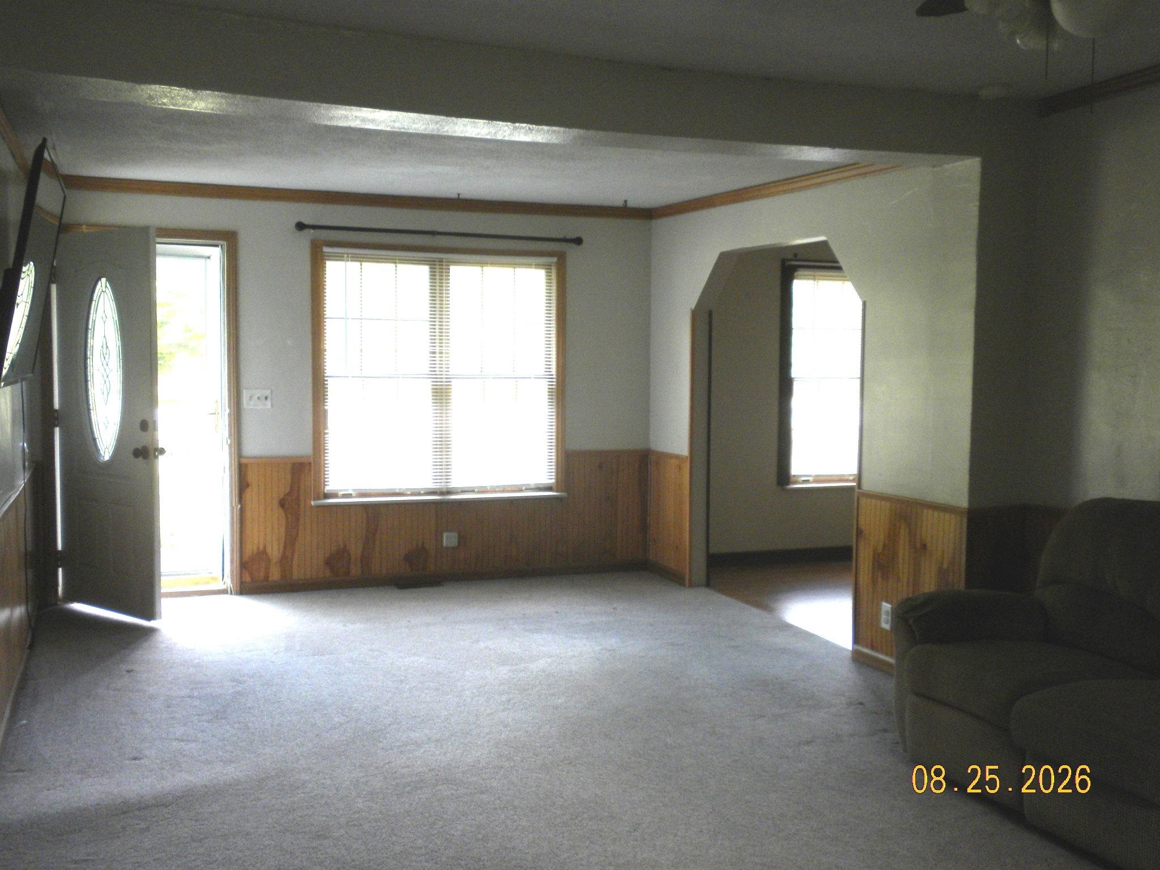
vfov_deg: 38.7
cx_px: 580
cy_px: 435
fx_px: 1240
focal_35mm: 37
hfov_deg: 50.1
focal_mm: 6.6
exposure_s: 1/61.2
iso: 129
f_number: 3.5
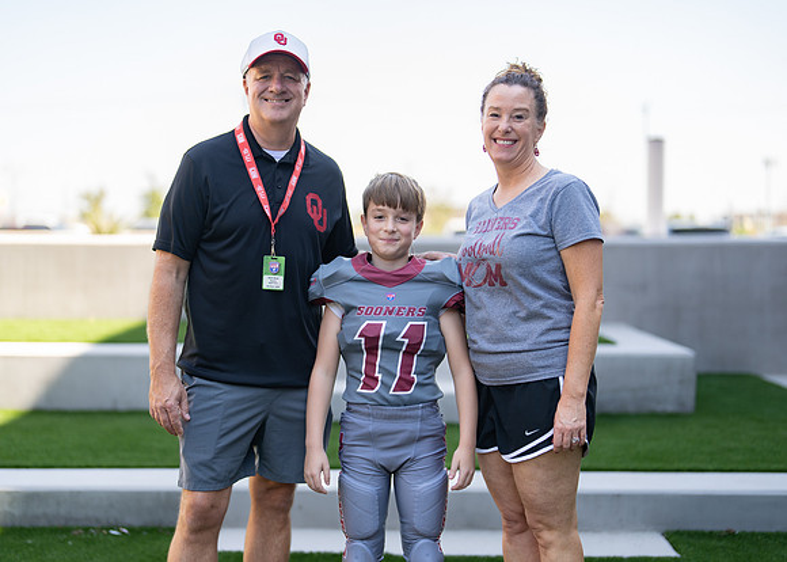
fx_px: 1202
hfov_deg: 36.2
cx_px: 359
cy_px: 274
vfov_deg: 26.3
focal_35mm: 54
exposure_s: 1/1600
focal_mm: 50
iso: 100
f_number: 1.2
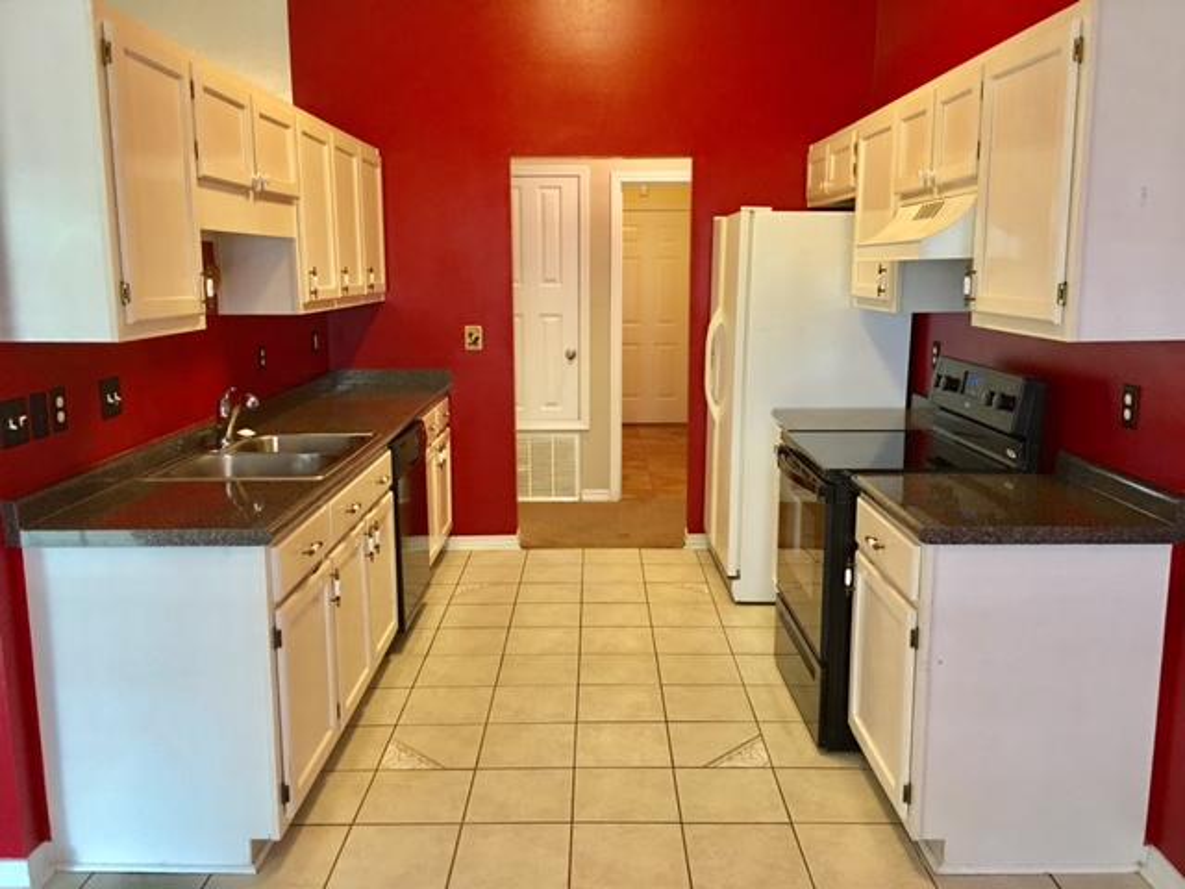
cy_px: 444
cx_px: 592
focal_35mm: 29
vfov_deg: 48.2
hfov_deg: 61.7
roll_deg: +0.0
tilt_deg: -9.1
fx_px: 993
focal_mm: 4.15
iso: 80
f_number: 2.2
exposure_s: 1/15
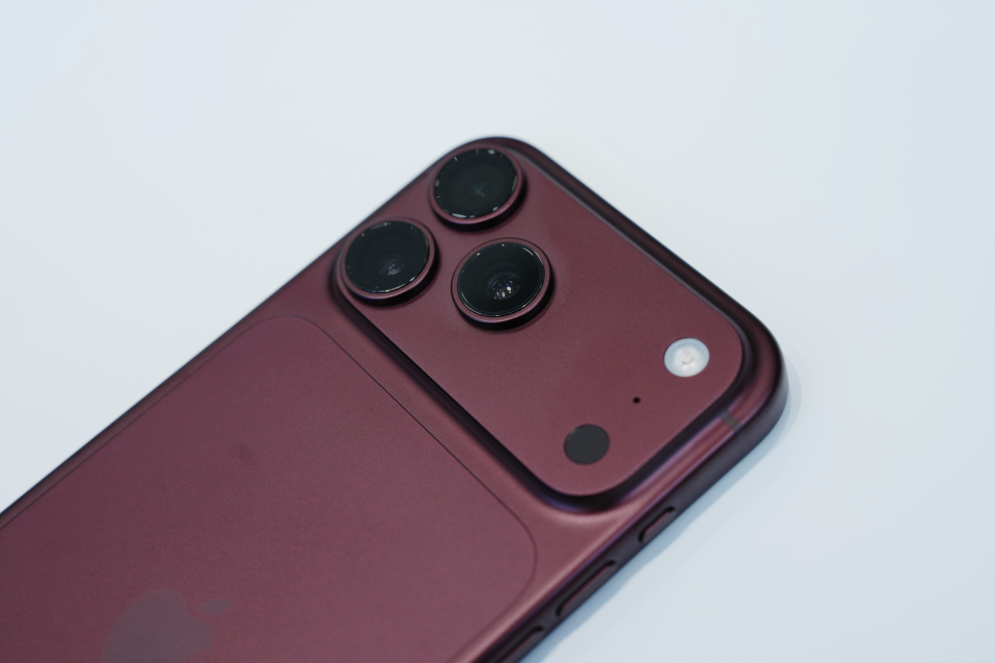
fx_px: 1935
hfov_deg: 28.8
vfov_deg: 19.5
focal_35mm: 70
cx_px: 498
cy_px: 332
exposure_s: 1/50
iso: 250
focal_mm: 70
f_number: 5.6
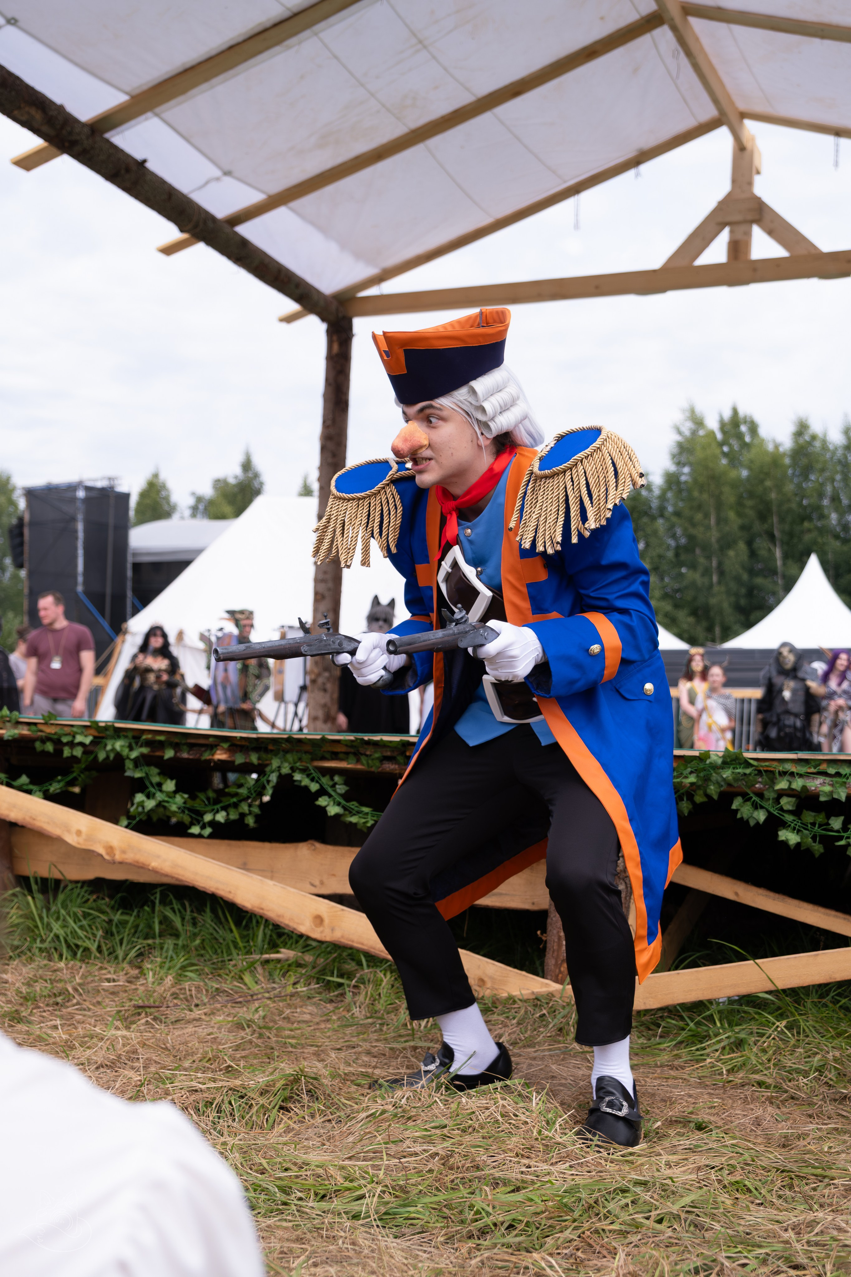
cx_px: 426
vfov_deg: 44.5
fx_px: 1560
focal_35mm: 44
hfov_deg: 30.5
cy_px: 638
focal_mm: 29.2
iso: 160
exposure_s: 1/1250
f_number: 2.8
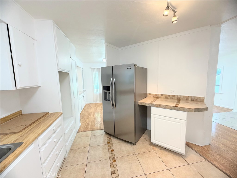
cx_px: 118
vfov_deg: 85.7
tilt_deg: -5.8
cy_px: 89
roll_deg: +1.4
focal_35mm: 14
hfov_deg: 102.1
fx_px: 96
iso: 250
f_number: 2.2
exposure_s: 1/120
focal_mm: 2.22
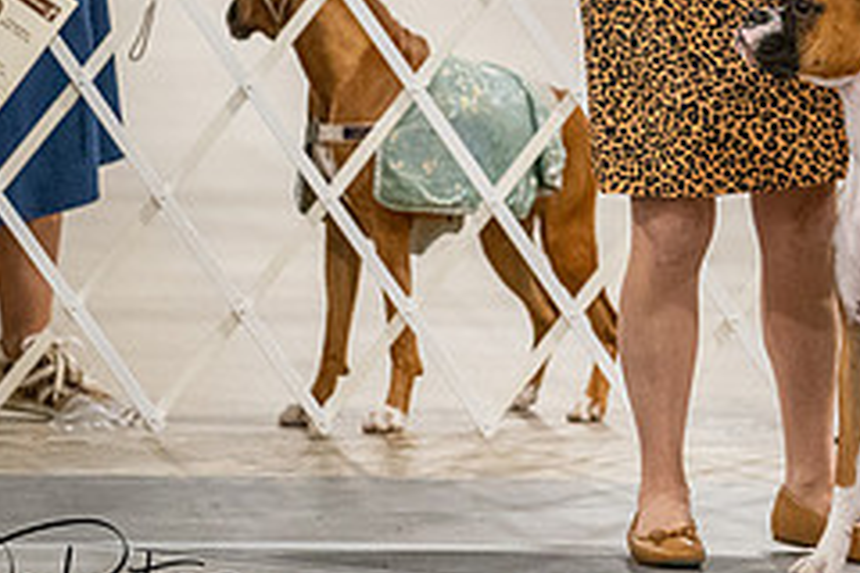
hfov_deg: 4.7
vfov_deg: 3.2
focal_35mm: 434
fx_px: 10367
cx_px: 890
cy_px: -86
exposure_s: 1/250
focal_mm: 154
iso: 6400
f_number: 3.5
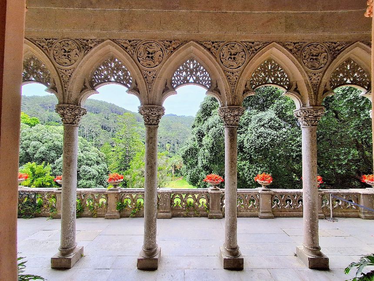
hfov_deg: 94.5
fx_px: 173
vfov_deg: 78.1
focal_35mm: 16
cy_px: 140
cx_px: 187
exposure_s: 1/286
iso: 40
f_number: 2.2
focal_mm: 1.64
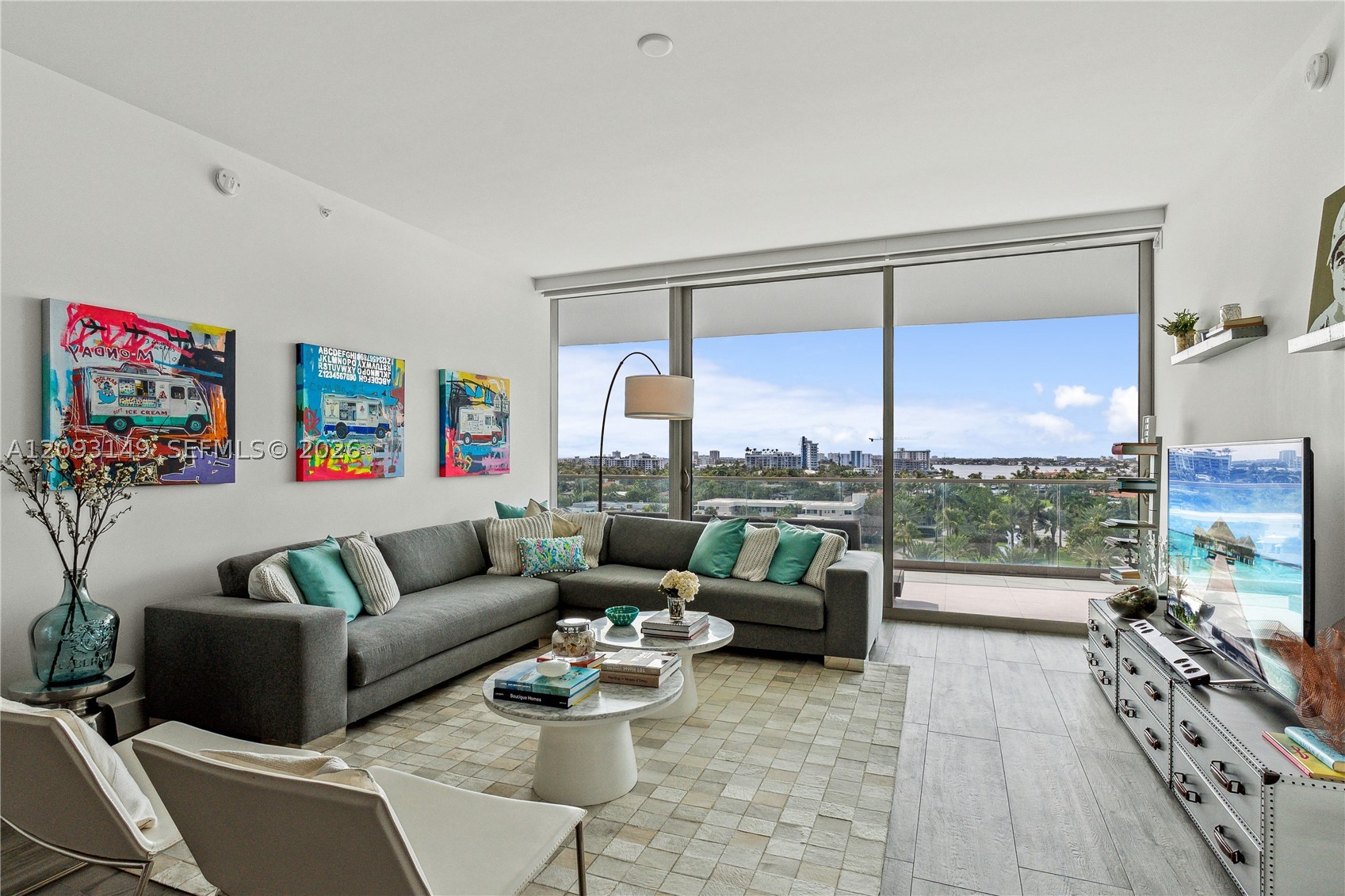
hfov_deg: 90.0
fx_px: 672
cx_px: 672
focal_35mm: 18
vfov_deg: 67.4
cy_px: 448
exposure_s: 1/250
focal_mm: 12
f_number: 8
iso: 640
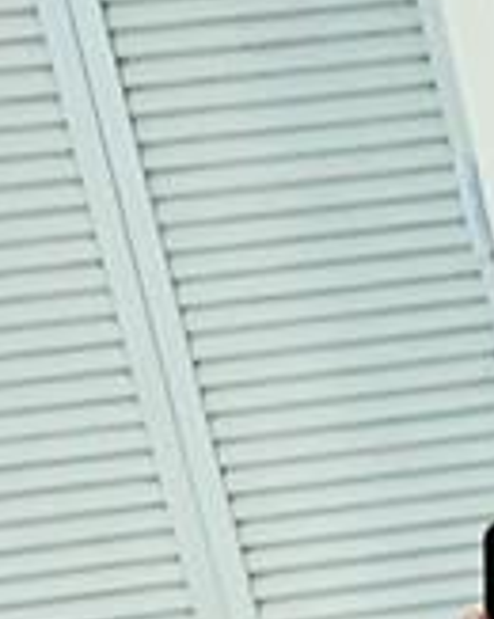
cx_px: 2364
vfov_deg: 7.1
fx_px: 4559
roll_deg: +6.8
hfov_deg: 5.1
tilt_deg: -16.8
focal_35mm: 249
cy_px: 1728
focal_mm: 5.7
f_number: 1.5
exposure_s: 1/60
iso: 160
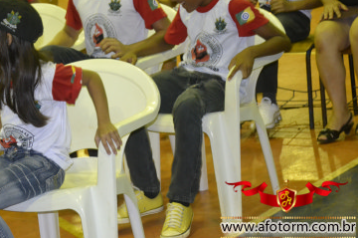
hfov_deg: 14.1
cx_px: 116
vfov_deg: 9.4
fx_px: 1450
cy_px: 82
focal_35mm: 146
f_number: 5.3
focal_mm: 70
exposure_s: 1/60
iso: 3200
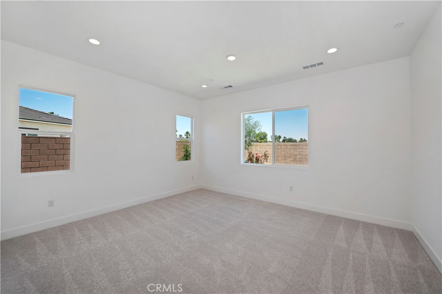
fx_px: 172
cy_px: 147
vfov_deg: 81.1
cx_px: 221
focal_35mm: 14
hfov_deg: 104.3
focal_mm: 14
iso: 100
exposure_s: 1/20
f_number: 8
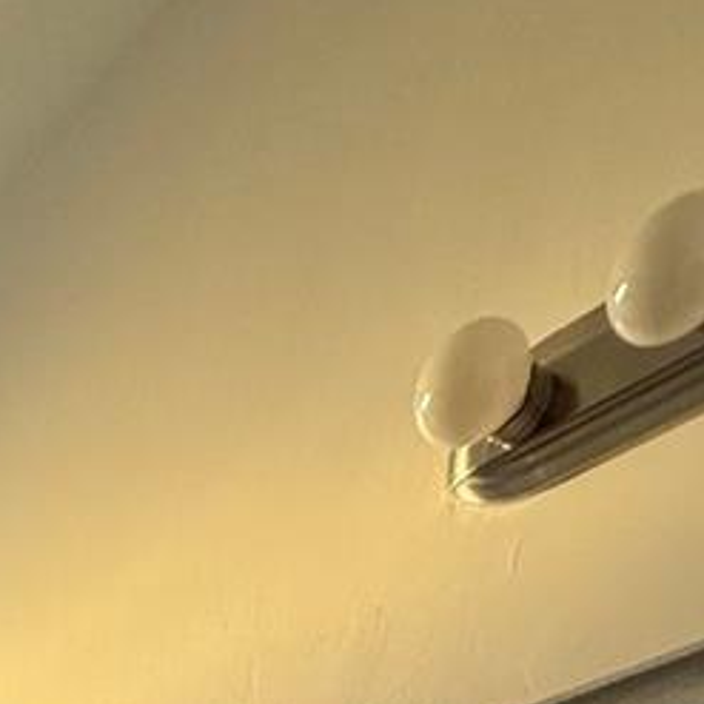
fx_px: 1381
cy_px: 1588
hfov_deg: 22.7
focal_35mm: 60
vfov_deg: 16.4
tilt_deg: -10.7
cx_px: -382
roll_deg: -3.2
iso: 250
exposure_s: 1/120
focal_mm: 2.22
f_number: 2.2
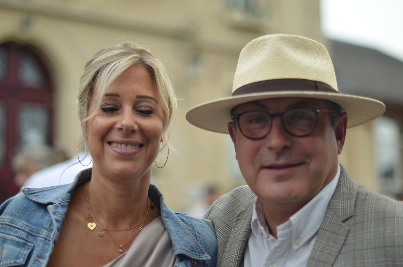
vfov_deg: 18.1
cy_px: 134
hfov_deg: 27.0
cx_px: 202
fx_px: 838
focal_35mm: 75
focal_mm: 50
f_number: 1.6
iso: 200
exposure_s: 1/1600
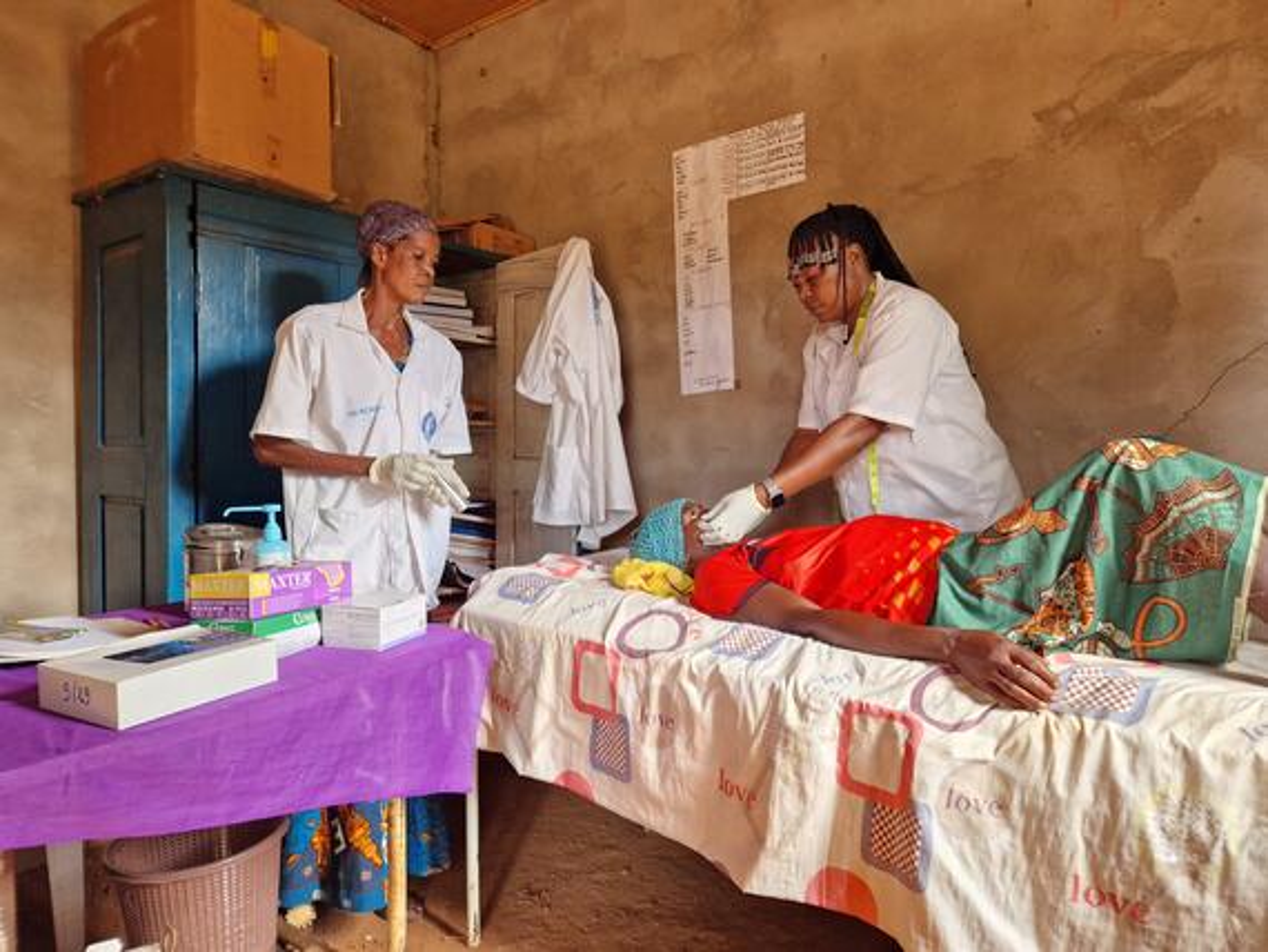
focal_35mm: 23
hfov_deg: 73.9
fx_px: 843
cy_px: 476
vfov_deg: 58.9
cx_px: 634
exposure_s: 1/100
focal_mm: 5.4
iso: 200
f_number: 1.8
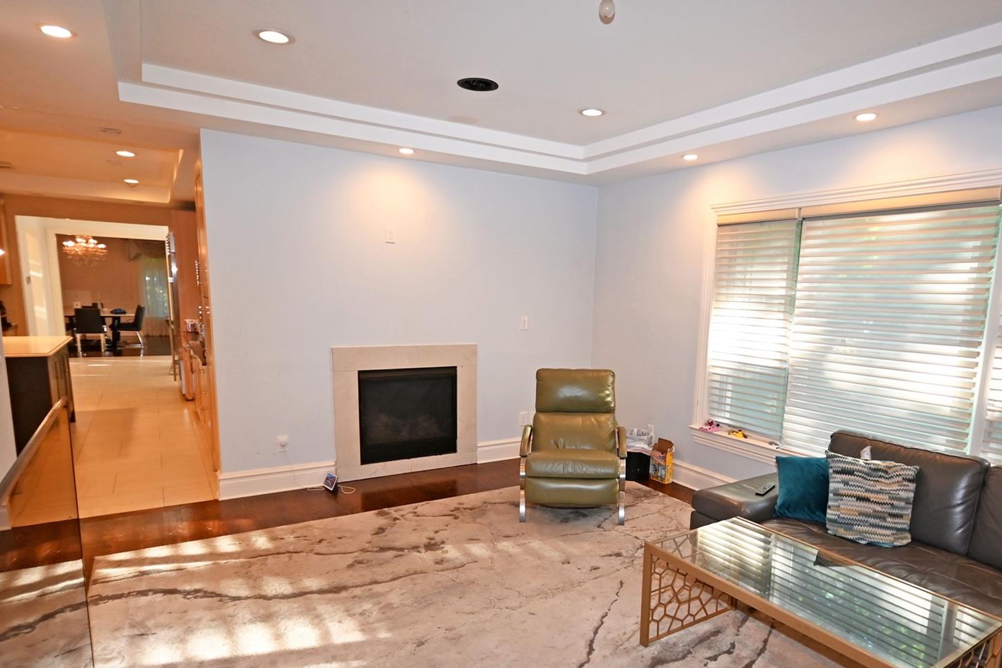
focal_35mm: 21
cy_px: 389
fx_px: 584
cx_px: 577
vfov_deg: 59.2
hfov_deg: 80.7
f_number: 4
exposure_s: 1/60
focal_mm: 10
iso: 560
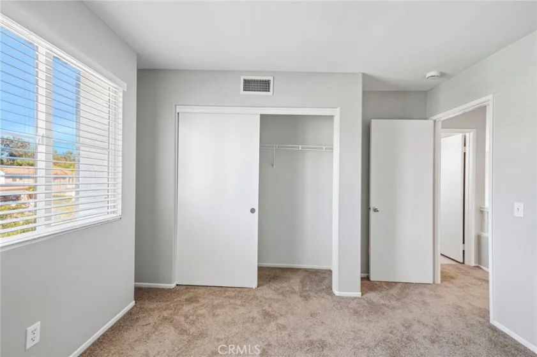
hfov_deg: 100.4
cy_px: 178
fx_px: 224
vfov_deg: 77.3
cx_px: 268
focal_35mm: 15
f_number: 8
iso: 400
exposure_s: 1/15
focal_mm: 15
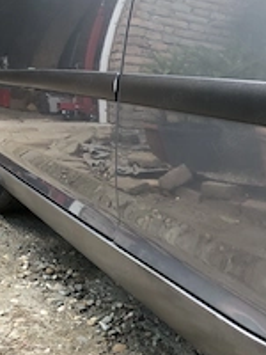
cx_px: 222
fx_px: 574
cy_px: 280
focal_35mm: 56
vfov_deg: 33.4
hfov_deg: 25.5
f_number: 1.8
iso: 32
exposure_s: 1/30
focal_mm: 3.99
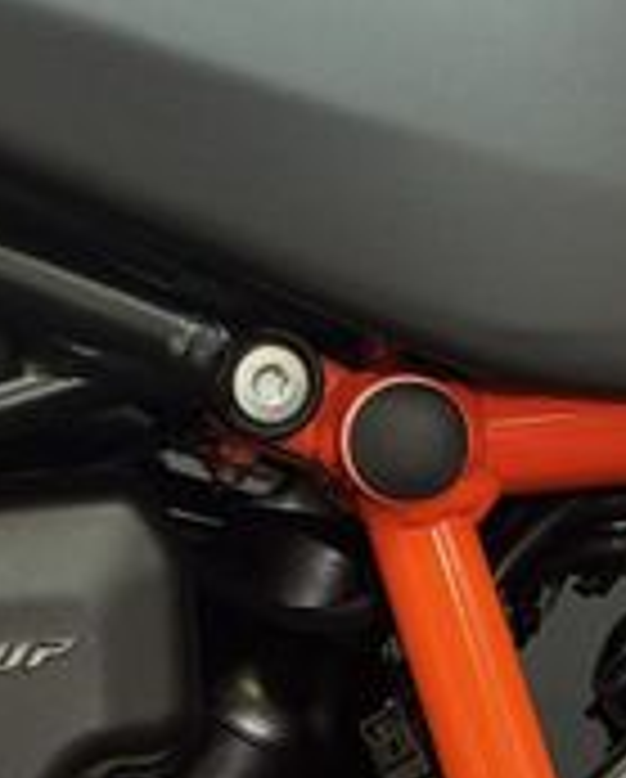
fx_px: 3996
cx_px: 108
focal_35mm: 173
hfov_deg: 8.9
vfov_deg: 11.0
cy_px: 823
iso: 125
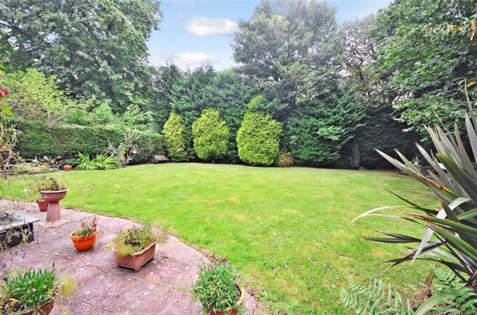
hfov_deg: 100.5
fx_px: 198
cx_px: 238
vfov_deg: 77.0
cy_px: 158
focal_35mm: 15
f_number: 4
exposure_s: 1/40
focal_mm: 10
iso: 200
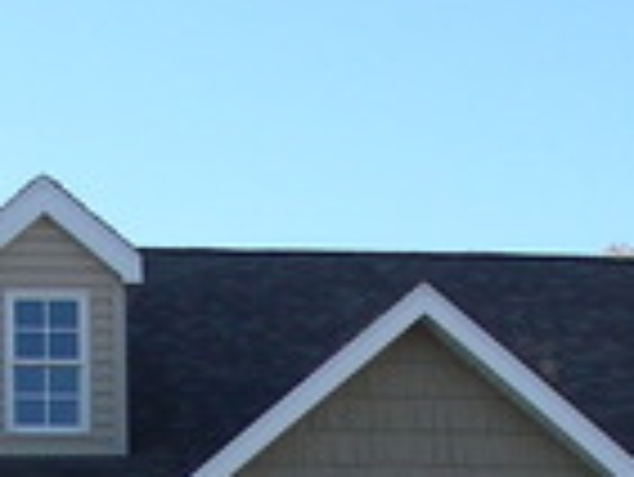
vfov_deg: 8.3
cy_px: 927
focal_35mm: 172
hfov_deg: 11.5
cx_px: 216
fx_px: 3153
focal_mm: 6.3
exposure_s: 1/334
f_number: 4
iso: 50
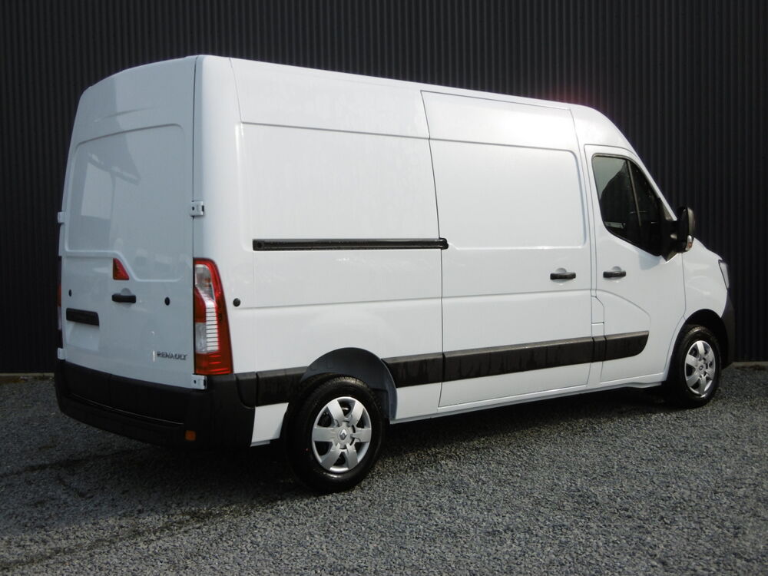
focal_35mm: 43
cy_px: 288
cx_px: 384
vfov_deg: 33.6
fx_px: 954
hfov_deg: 43.9
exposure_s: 1/640
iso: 100
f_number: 3.8
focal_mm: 7.7
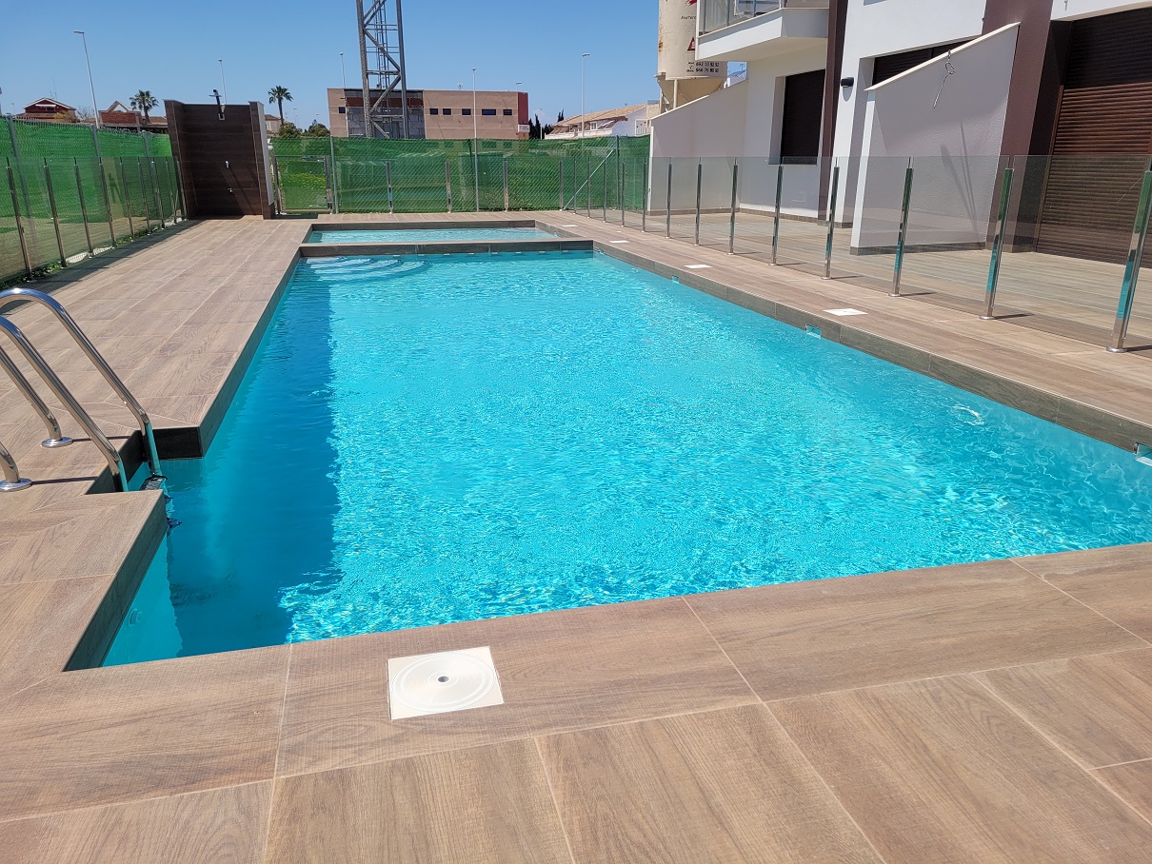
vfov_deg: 53.1
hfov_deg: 67.3
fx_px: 865
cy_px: 432
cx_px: 576
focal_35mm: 26
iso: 40
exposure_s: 1/3882
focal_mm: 5.4
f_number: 1.8
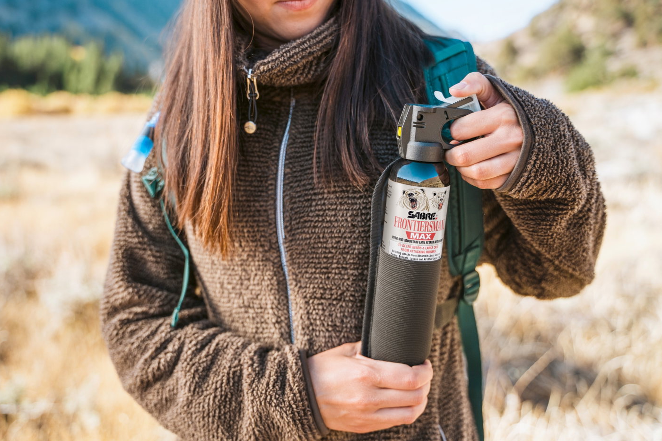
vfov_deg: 36.9
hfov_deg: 53.1
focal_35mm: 36
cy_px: 220
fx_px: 662
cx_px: 323
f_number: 2.8
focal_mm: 35
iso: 100
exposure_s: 1/500
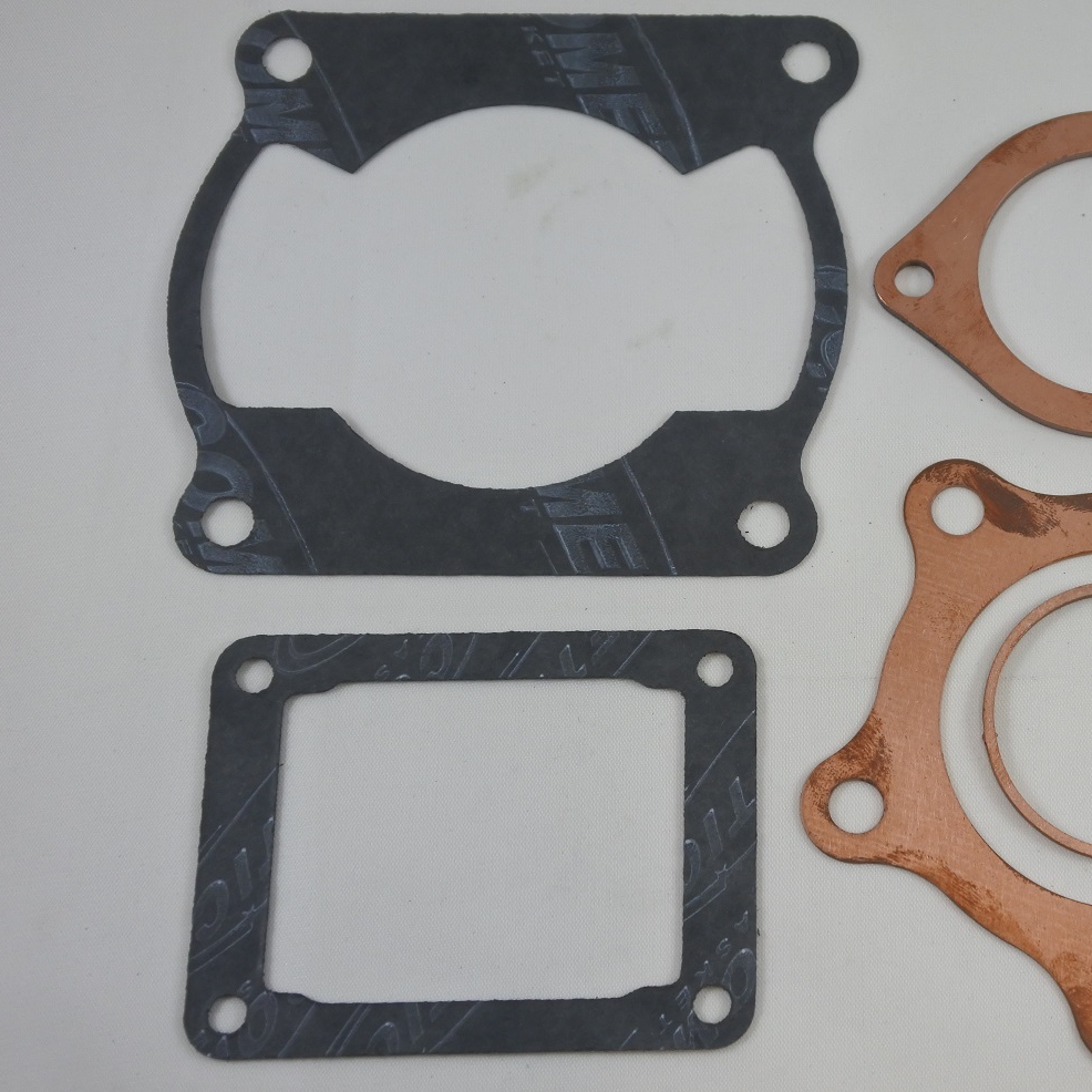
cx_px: 813
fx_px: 2070
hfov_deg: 29.1
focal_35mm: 58
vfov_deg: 29.6
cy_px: 543
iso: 400
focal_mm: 16.8
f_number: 4.5
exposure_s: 1/200
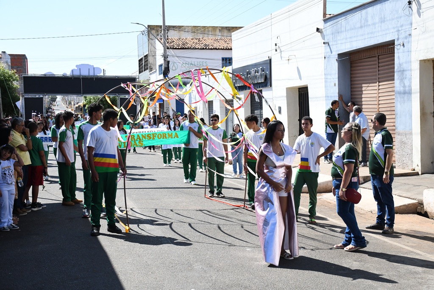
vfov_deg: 26.0
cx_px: 217
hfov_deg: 38.2
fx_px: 627
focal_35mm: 52
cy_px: 145
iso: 1000
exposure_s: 1/4000
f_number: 5
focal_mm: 35
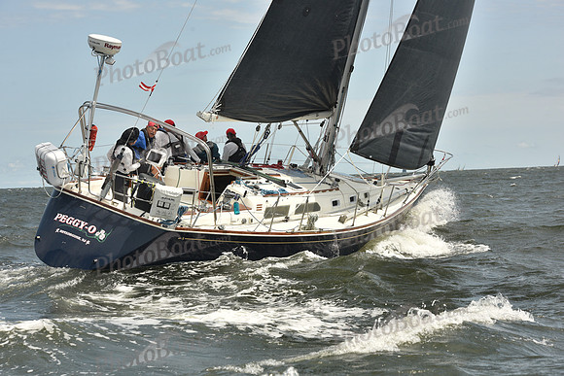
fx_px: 1536
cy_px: 188
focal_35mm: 98
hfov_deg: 20.8
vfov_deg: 14.0
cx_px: 282
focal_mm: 98
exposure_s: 1/800
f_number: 9
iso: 250
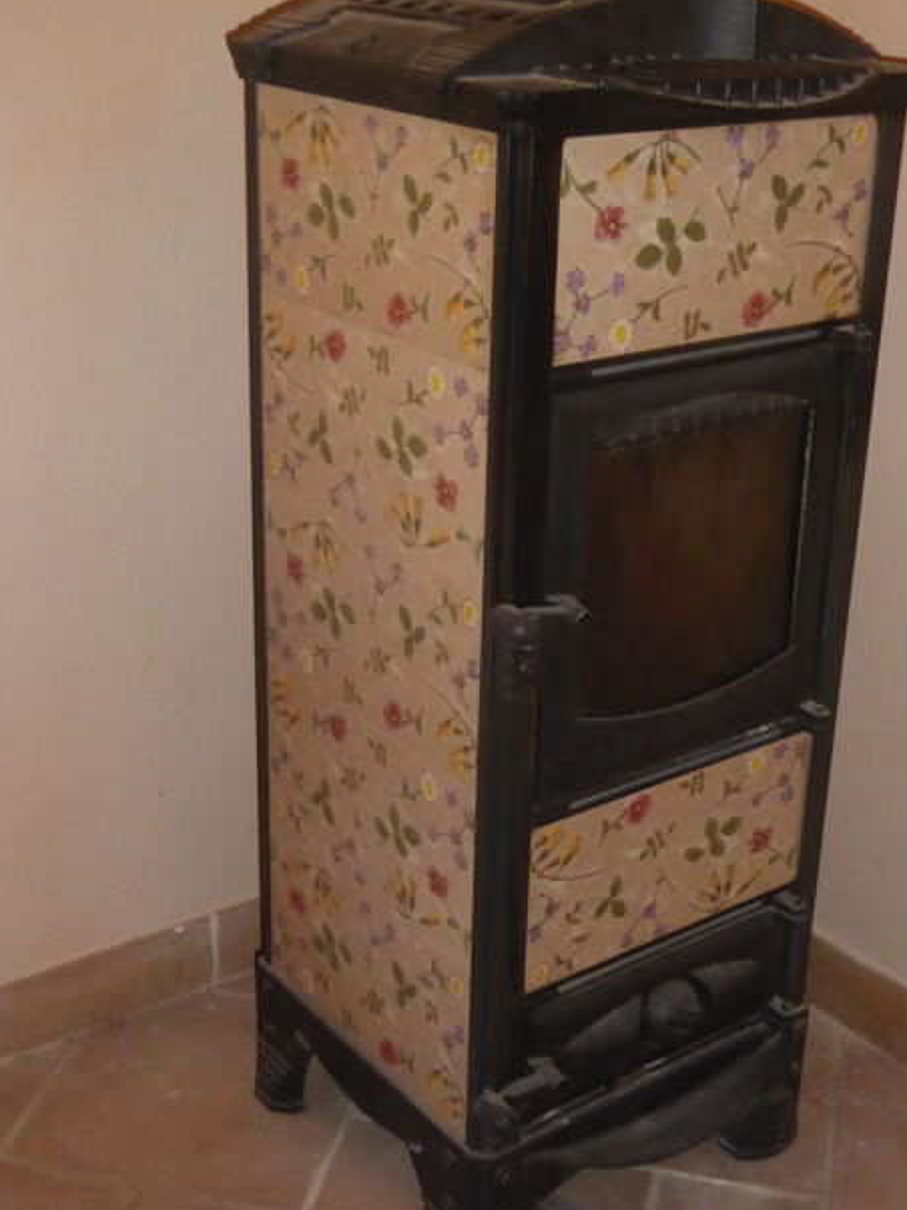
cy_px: 592
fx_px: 1817
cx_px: 464
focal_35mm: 52
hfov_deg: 28.0
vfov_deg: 36.8
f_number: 4
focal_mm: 8.4
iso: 800
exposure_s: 1/60
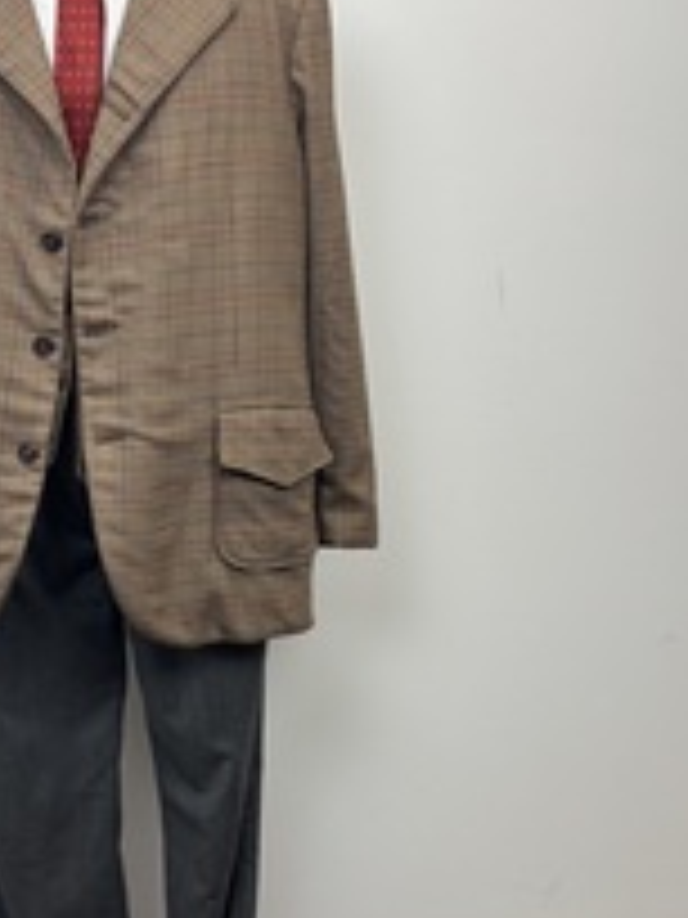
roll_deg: -0.5
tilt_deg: -13.2
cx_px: 108
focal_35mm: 51
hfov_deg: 27.8
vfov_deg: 37.5
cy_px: 504
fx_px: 1352
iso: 32
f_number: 1.6
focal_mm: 5.96
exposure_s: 1/123
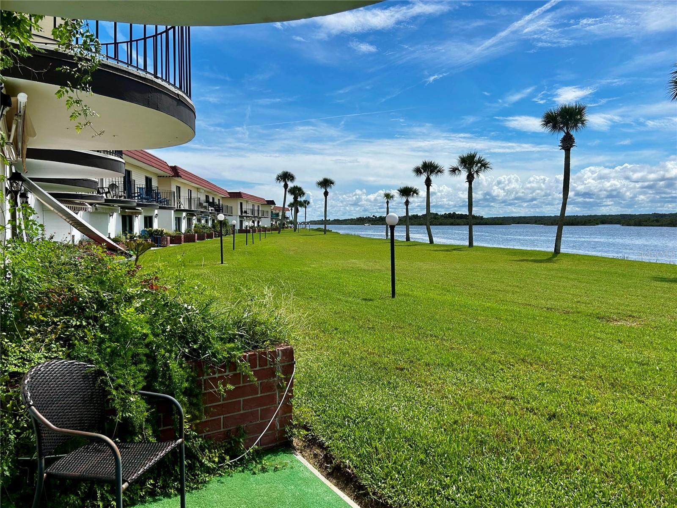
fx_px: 508
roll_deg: +1.1
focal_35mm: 26
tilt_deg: -2.8
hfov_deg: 67.3
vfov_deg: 53.1
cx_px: 338
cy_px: 254
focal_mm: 5.7
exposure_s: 1/5882
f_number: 1.5
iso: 50
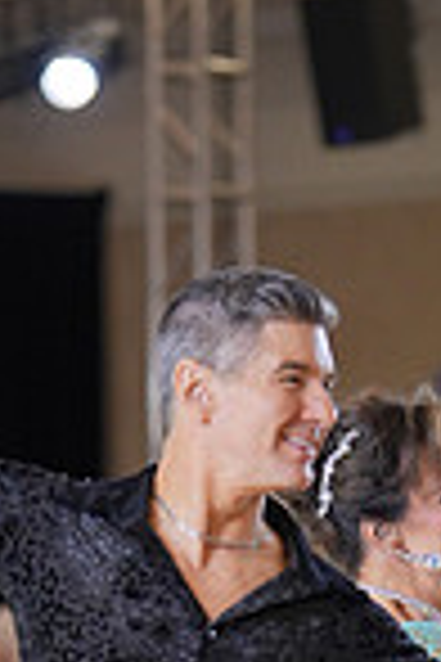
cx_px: 362
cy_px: 1045
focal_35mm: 284
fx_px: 5218
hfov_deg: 4.8
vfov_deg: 7.1
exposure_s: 1/500
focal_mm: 72
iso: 800
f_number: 2
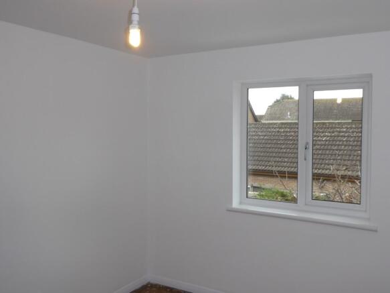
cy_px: 146
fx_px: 372
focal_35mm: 33
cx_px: 195
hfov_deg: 55.4
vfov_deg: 42.9
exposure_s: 1/60
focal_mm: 5.8
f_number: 3.6
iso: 125
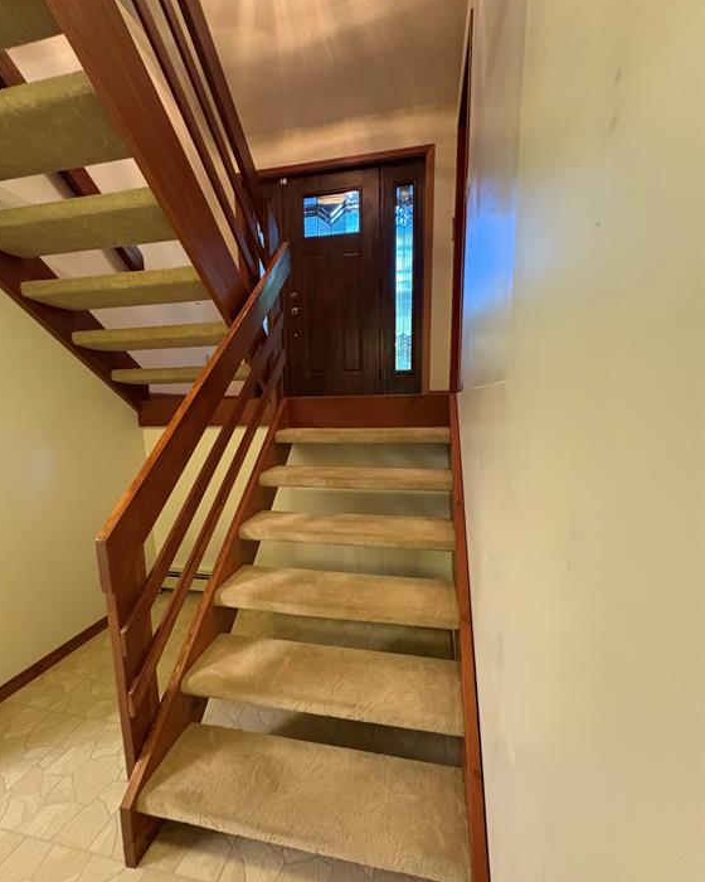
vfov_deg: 96.7
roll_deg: +0.6
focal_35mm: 15
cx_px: 344
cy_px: 470
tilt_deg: -9.7
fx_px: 391
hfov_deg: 84.0
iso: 1000
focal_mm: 2.22
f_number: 2.2
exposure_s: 1/40
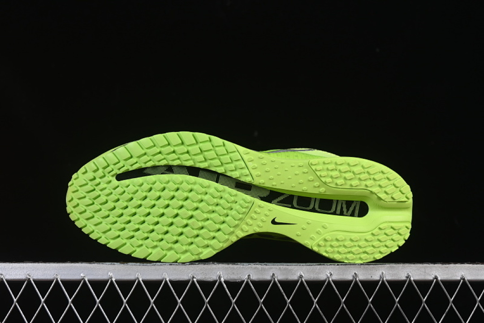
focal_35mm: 75
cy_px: 162
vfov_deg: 18.2
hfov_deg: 27.0
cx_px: 242
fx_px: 1008
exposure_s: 1/80
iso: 160
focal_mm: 50
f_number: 8
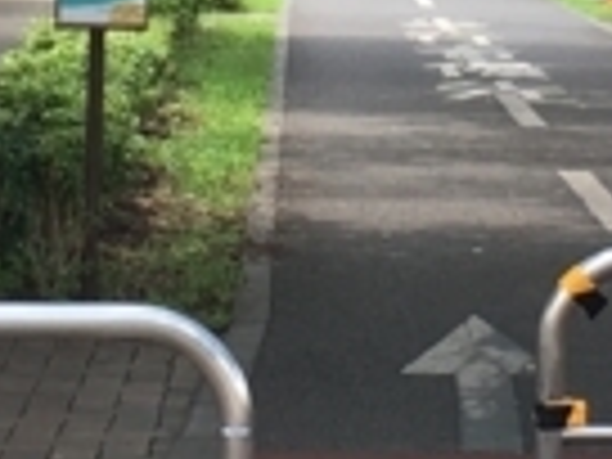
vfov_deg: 6.7
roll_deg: -0.7
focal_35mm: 218
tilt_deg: +1.7
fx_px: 3854
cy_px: -216
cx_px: 364
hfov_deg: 9.1
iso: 25
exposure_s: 1/291
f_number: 2.2
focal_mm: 4.15
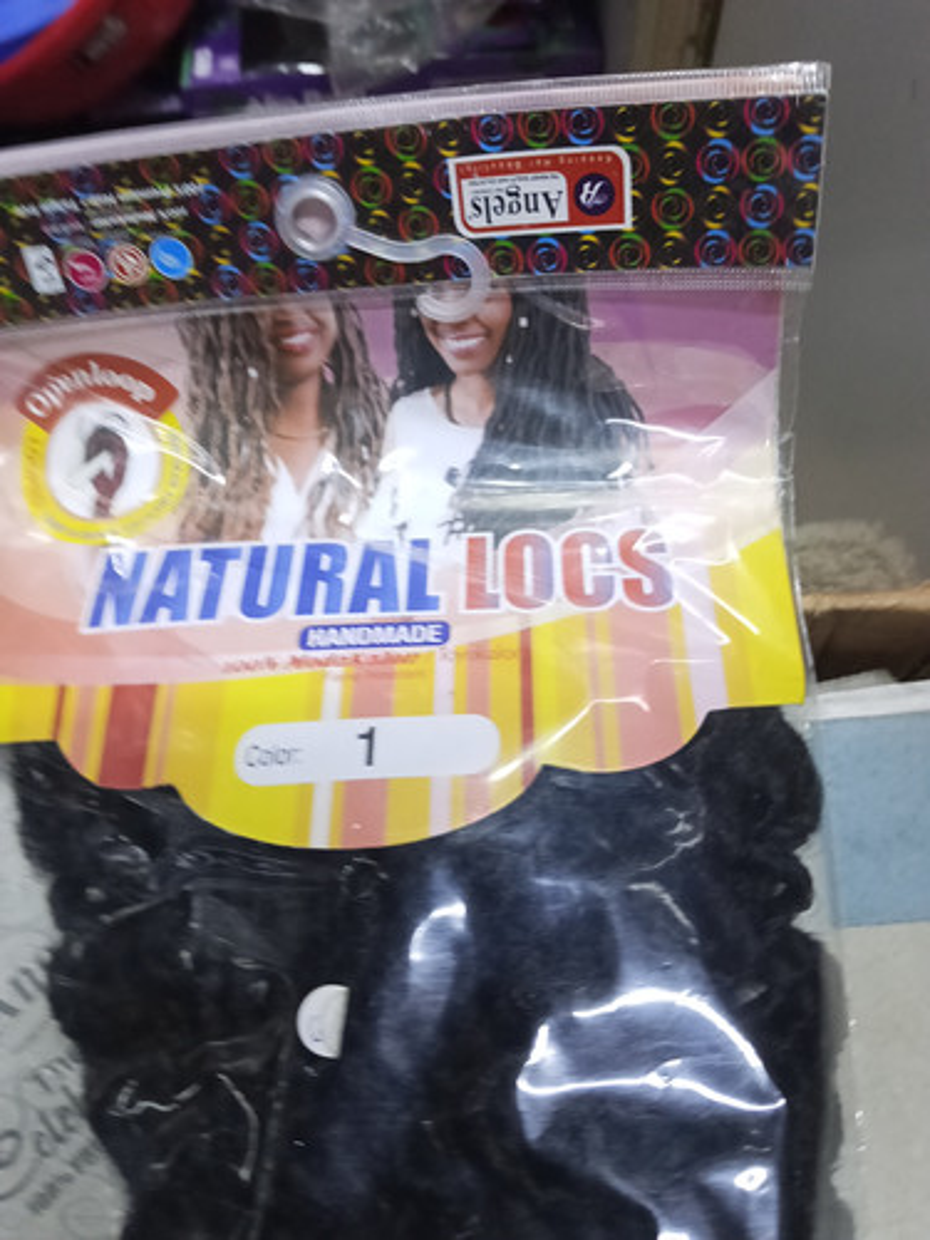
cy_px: 620
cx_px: 465
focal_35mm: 27
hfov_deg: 51.4
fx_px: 967
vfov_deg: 65.3
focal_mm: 3.98
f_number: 1.8
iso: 250
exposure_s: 1/50
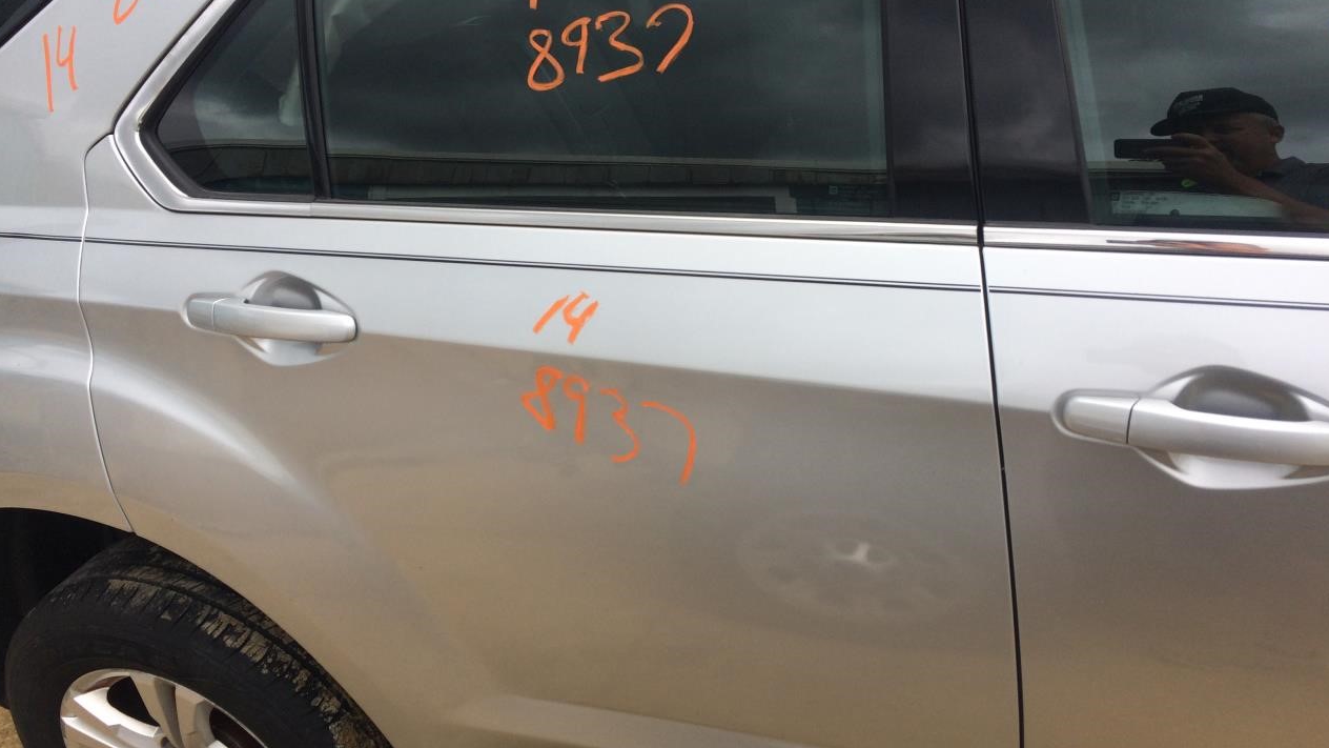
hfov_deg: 61.0
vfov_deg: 36.7
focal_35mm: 32
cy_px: 345
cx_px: 668
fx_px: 1128
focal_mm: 4.15
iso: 32
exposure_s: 1/1026
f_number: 2.2
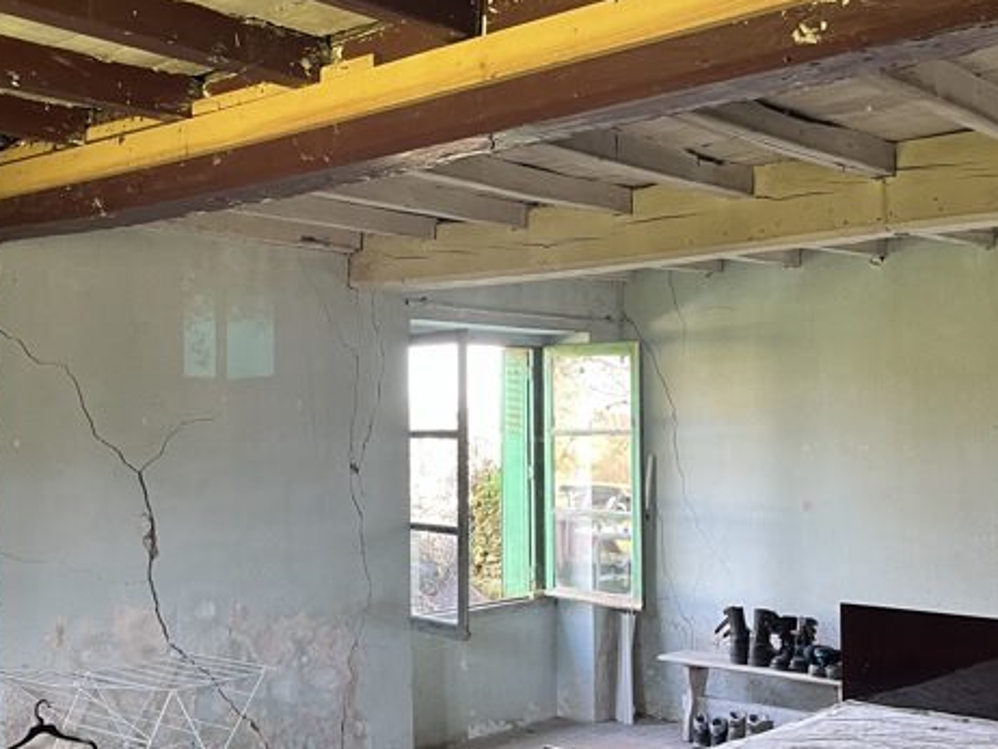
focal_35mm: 45
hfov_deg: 41.5
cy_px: 365
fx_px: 1298
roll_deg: +0.1
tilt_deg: +3.3
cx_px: 333
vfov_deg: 32.2
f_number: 1.6
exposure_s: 1/50
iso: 200
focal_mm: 5.1
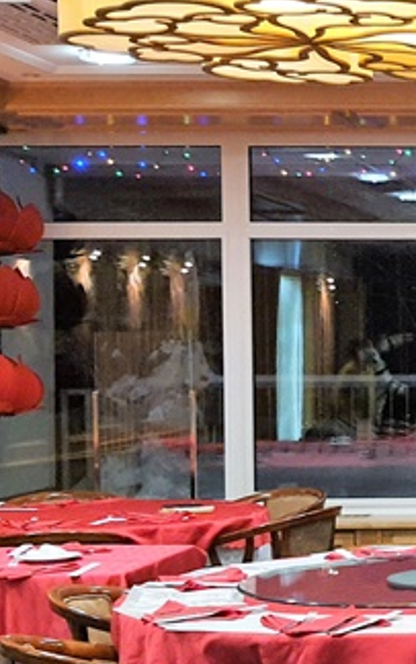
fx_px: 1539
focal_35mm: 85
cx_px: 822
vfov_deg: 24.3
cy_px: 375
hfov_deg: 13.3
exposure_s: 1/50
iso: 400
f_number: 1.7
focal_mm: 4.32
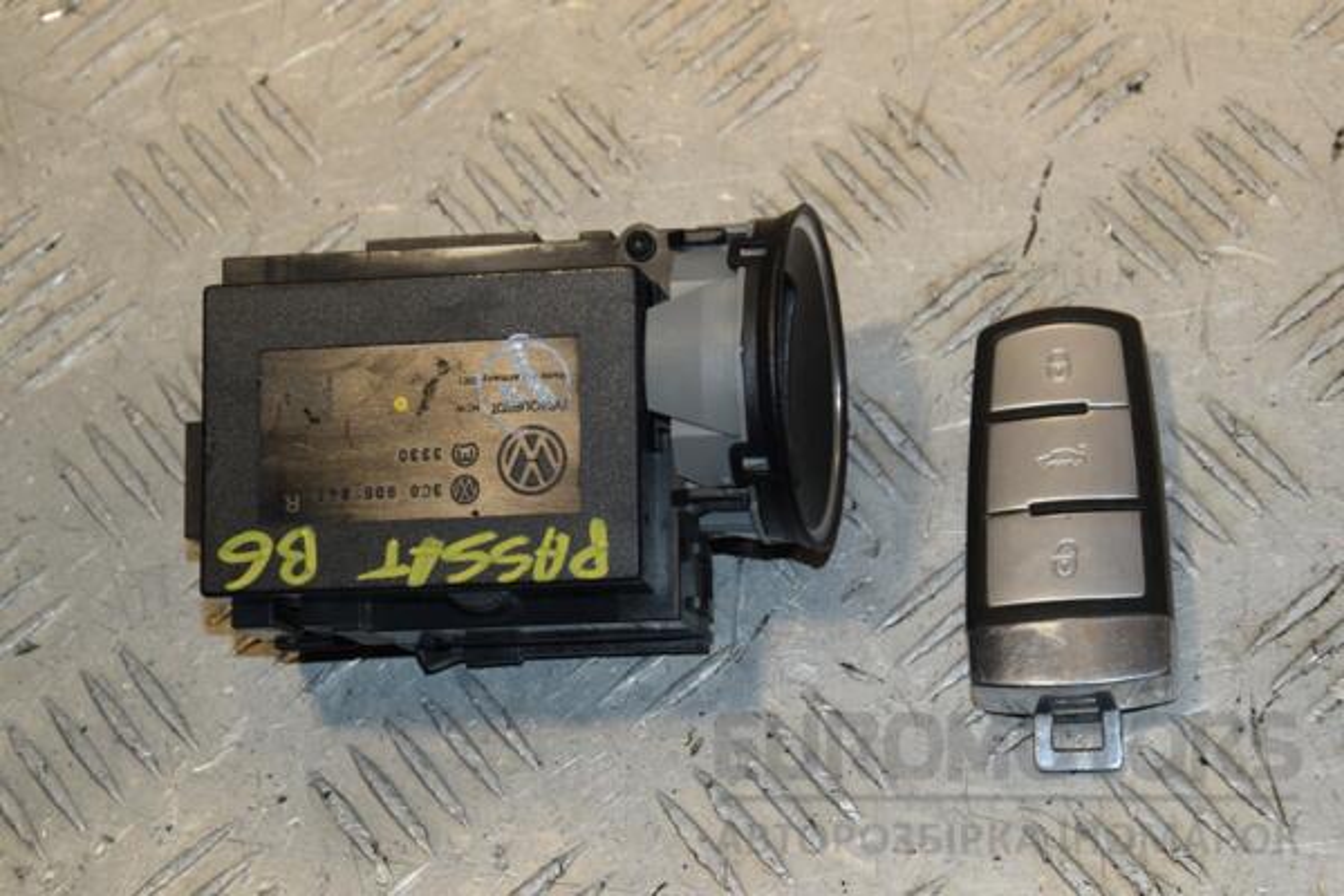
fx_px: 3472
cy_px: 448
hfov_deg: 21.9
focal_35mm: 93
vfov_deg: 14.7
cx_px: 672
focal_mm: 62
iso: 800
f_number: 9
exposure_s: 1/200
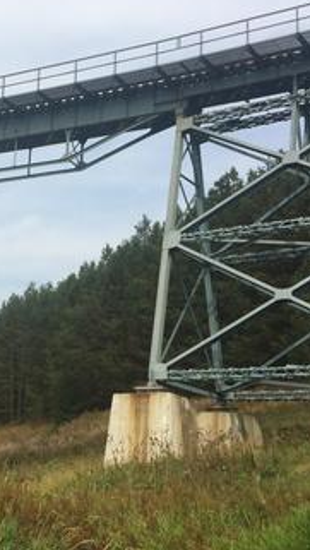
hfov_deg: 18.4
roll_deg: -2.4
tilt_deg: +14.8
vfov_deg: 33.3
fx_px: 919
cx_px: -36
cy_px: 252
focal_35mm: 63
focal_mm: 4.15
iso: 32
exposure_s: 1/2160
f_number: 2.2
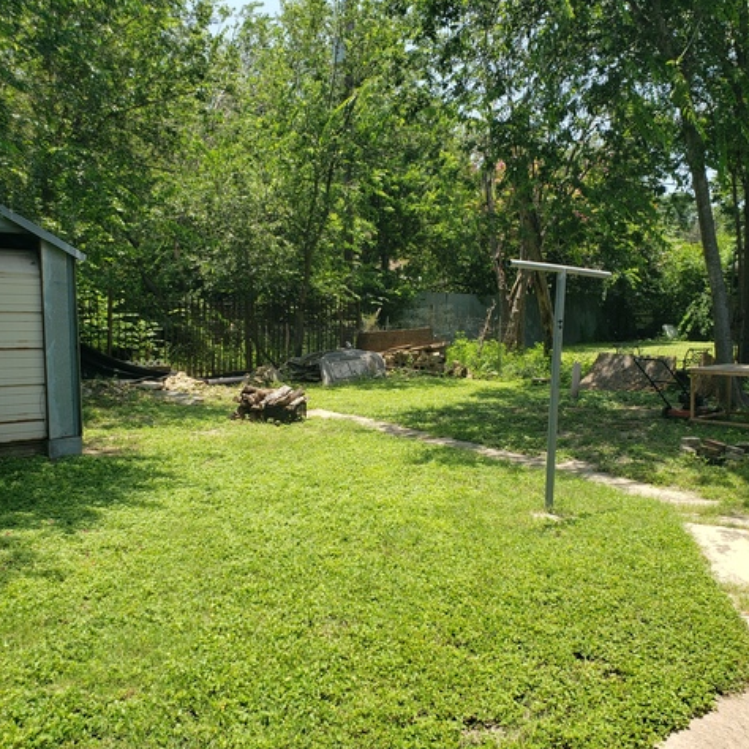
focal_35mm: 31
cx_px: 386
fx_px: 759
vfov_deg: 52.5
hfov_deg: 52.5
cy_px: 378
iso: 50
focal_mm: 4.3
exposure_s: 1/696
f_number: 2.4
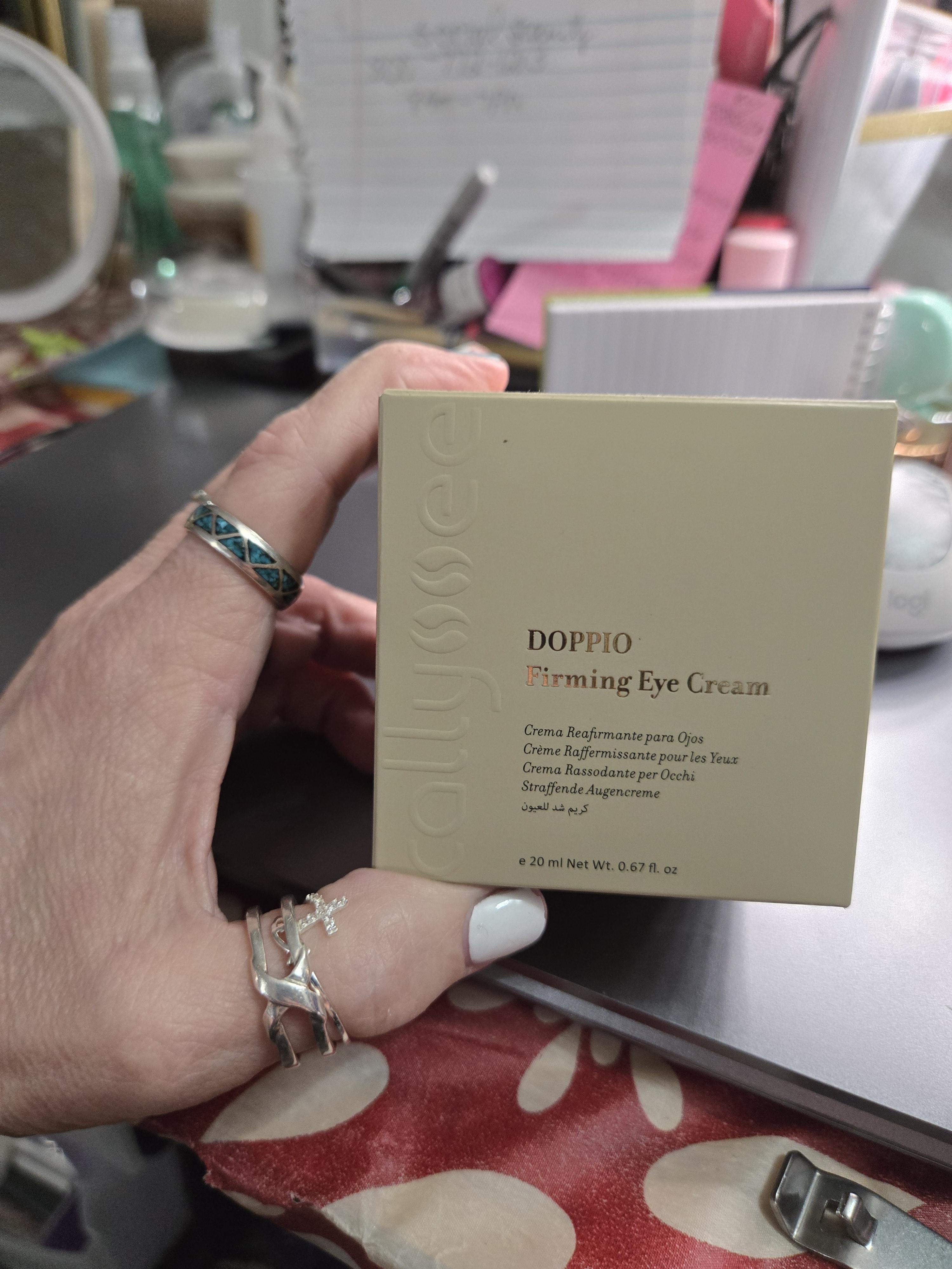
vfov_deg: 73.9
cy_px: 634
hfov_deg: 58.9
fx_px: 843
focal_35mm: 23
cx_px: 476
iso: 640
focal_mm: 5.4
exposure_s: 1/120
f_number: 1.8
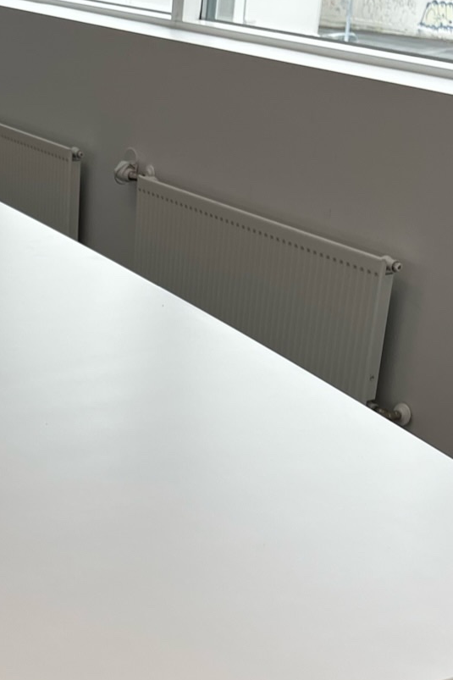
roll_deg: +1.2
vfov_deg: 28.2
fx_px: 1303
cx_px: -75
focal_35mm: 69
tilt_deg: -30.7
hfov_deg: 18.8
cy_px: 611
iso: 40
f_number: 1.6
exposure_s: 1/180
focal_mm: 5.1
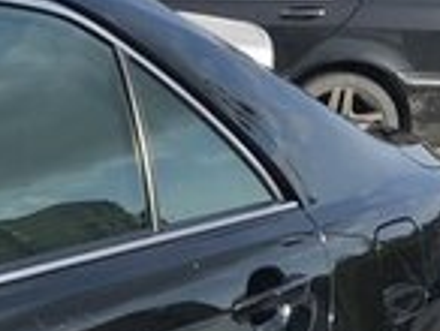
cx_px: -416
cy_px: 447
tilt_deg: -17.7
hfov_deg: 13.2
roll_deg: -4.4
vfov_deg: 11.0
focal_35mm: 131
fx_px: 1668
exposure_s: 1/746
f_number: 2.2
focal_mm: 4.15
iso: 25
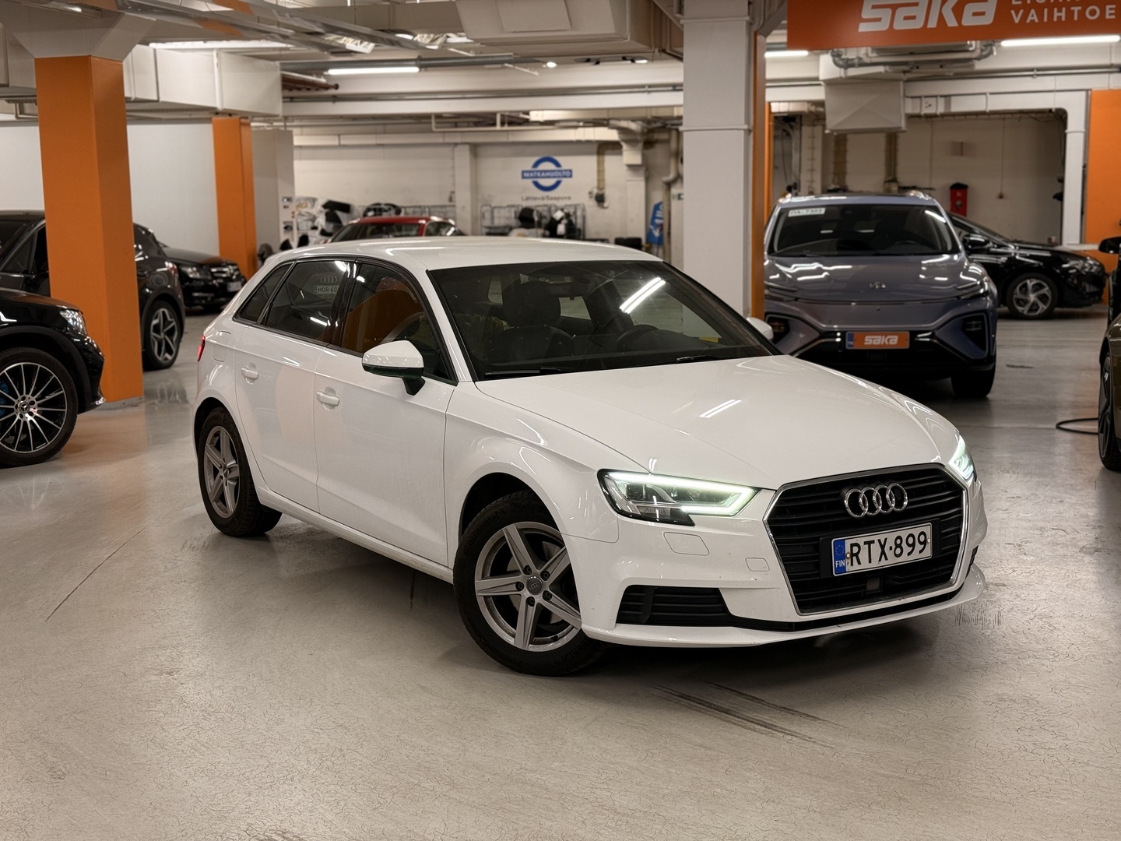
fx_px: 1554
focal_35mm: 48
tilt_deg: -8.0
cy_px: 420
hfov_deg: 39.7
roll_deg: +1.3
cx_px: 560
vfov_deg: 30.3
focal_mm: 6.76
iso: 50
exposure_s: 1/50
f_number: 1.78
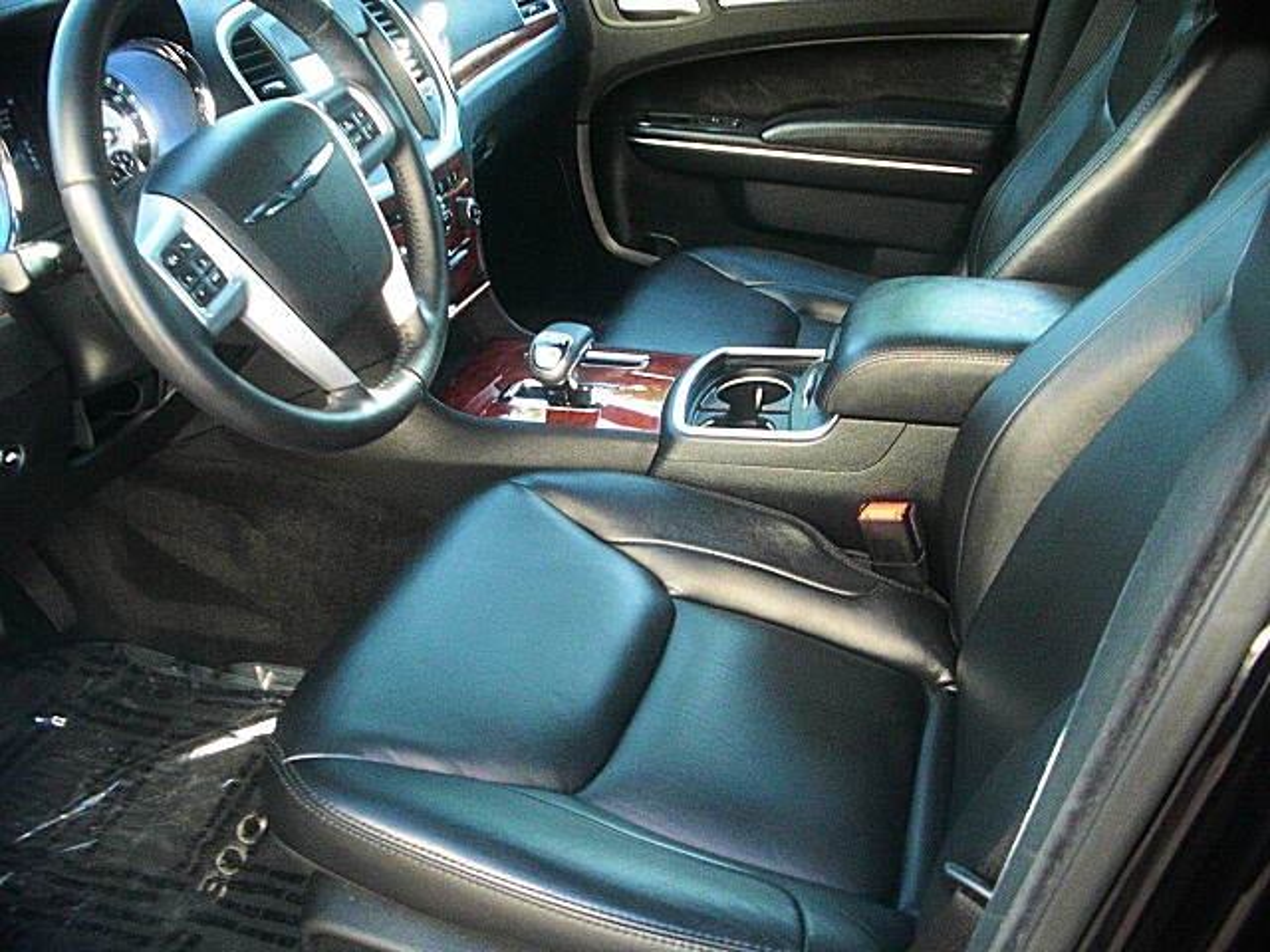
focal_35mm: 36
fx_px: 1321
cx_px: 635
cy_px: 476
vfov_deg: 39.7
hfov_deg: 51.4
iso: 400
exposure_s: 1/100
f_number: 2.8
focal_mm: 6.3
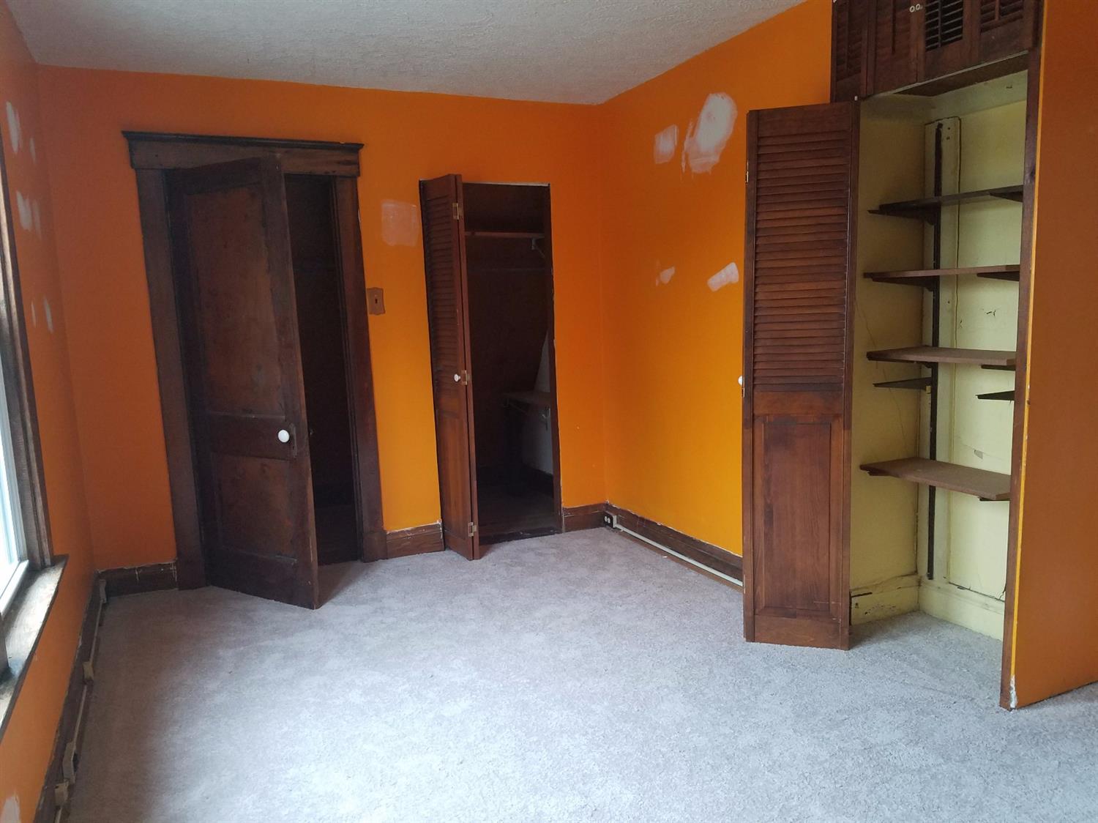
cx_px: 549
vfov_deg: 53.0
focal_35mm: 26
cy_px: 412
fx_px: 824
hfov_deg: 67.3
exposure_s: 1/50
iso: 200
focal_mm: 4.2
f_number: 1.7
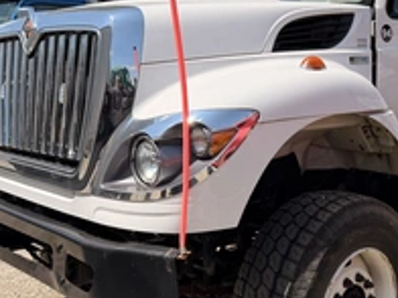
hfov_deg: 37.7
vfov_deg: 29.7
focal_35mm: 49
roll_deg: +2.5
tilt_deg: -6.8
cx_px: 309
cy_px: 134
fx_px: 563
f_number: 1.78
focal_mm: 6.76
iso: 100
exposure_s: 1/6173
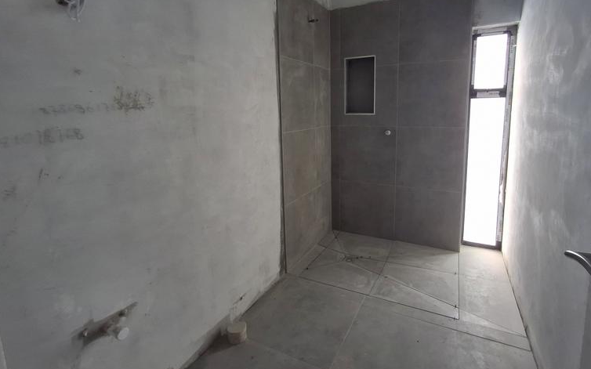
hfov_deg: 91.0
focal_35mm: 18
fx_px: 290
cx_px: 308
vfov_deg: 64.5
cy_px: 152
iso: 40
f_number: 2.2
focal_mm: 1.64
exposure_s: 1/208
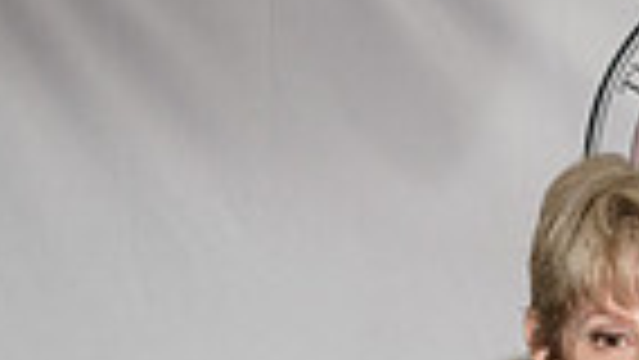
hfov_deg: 9.8
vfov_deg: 5.5
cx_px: 914
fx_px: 3627
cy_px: 763
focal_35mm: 214
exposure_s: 1/100
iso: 800
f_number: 5
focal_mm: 50
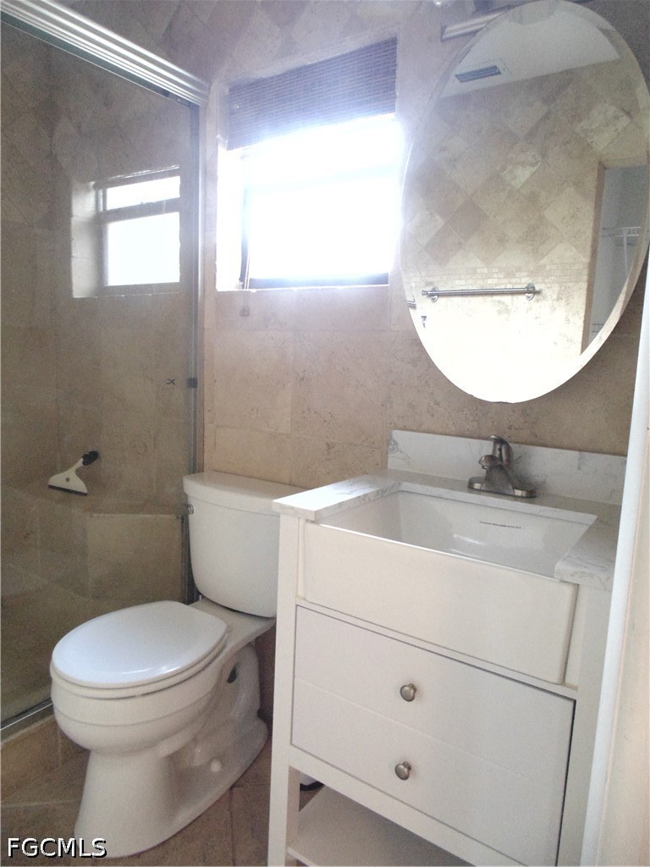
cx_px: 325
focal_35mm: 22
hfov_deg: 61.1
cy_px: 434
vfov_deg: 76.4
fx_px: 551
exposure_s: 1/20
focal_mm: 4
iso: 400
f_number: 3.1
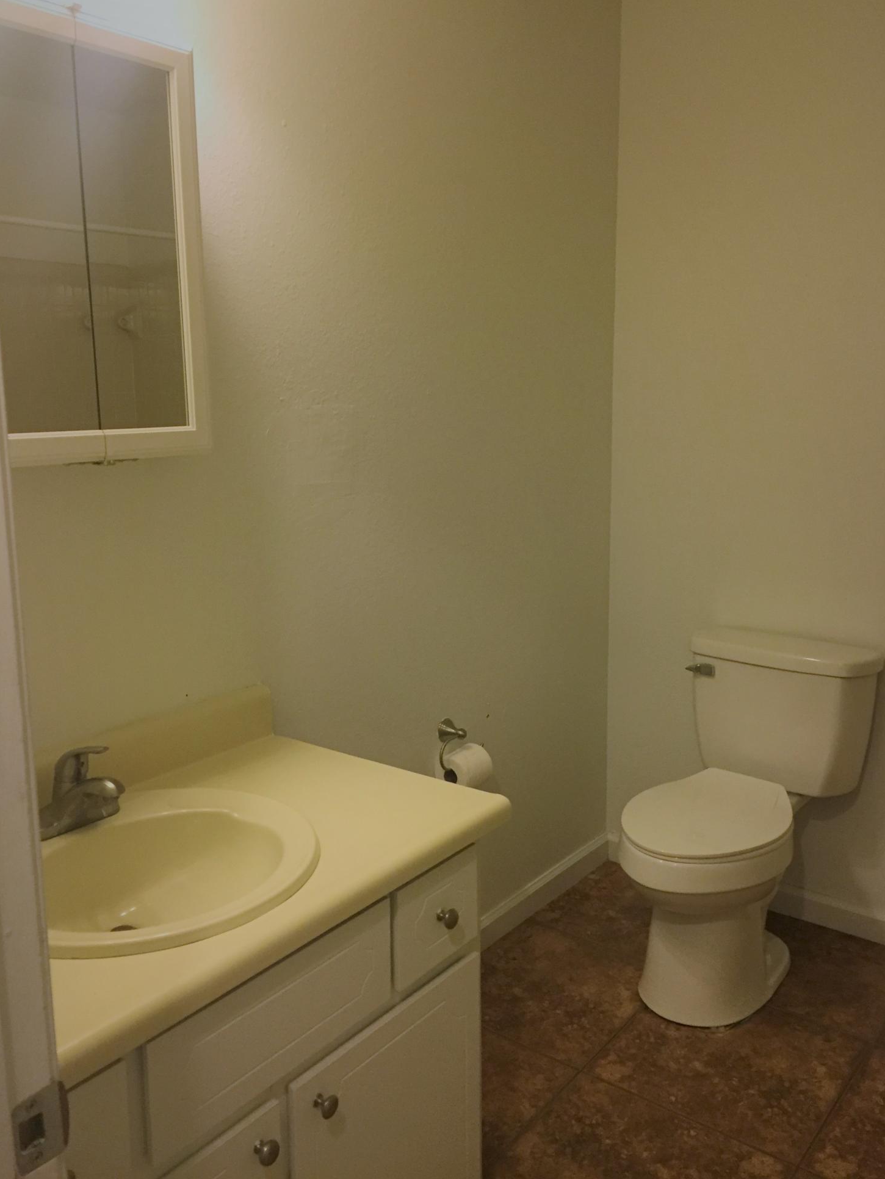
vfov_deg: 59.9
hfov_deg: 46.8
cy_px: 570
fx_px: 1023
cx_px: 446
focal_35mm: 30
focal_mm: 4.15
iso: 160
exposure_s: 1/30
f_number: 2.2
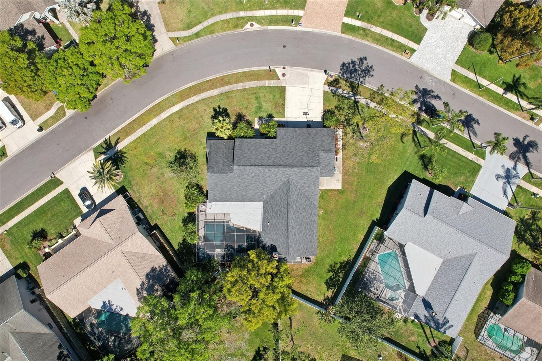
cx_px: 271
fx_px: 331
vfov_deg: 57.2
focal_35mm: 22
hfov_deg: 78.6
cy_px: 180
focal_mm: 8.4
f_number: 2.8
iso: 100
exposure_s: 1/500
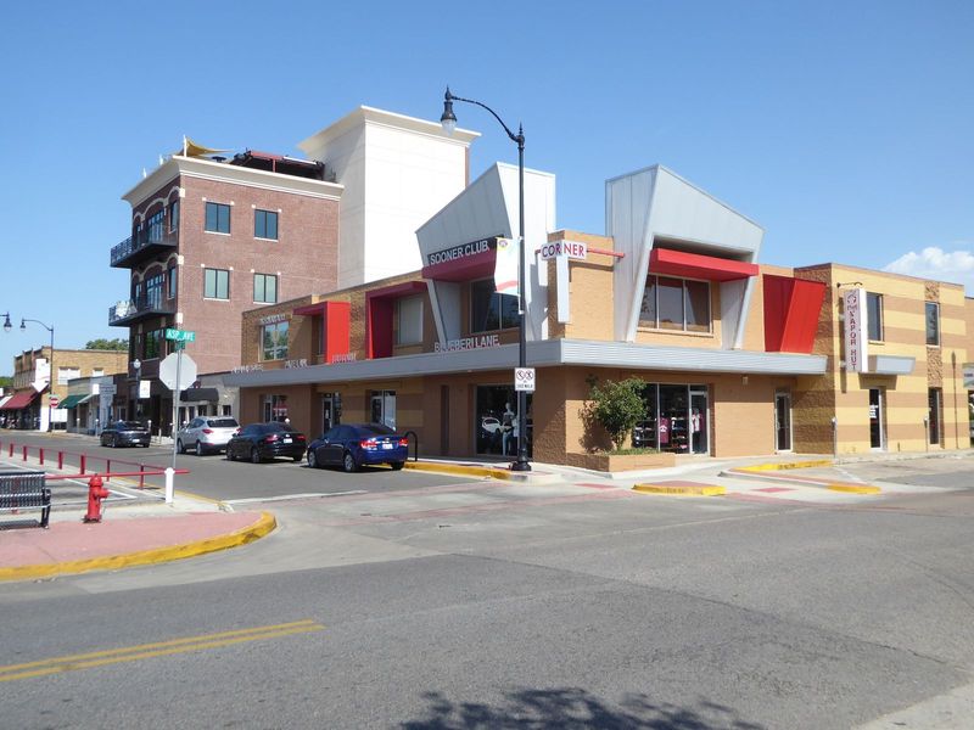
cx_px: 487
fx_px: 900
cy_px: 365
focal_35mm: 32
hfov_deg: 56.8
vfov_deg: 44.2
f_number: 3.5
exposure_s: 1/640
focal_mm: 5.4
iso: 80
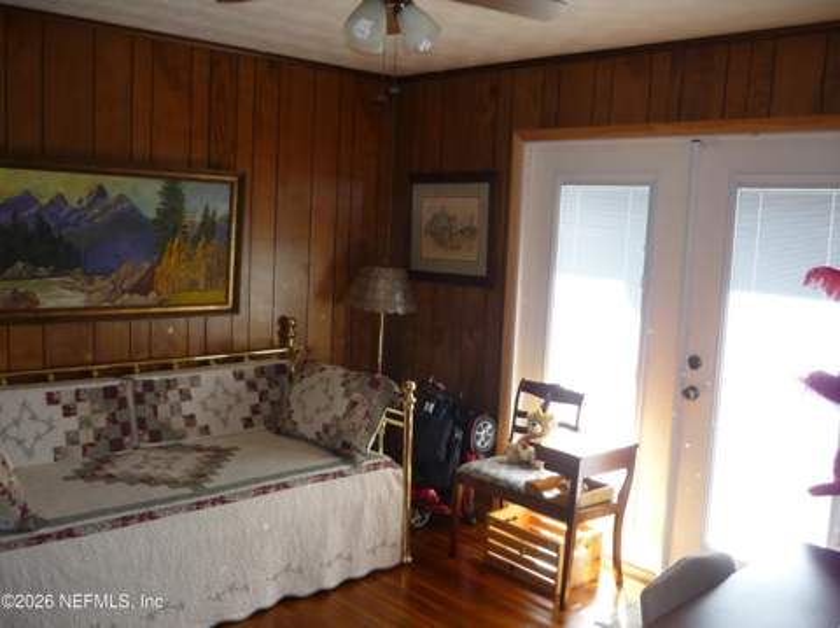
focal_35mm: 33
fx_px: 800
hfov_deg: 55.4
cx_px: 420
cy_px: 314
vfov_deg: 42.9
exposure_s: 1/30
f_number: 2.8
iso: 100
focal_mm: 5.5
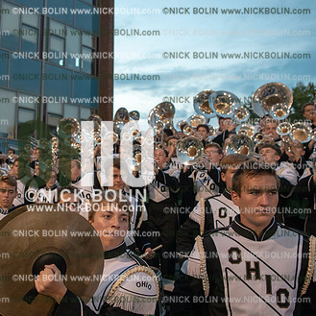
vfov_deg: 46.0
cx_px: 85
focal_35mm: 36
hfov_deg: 44.7
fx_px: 372
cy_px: 167
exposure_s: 1/250
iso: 2000
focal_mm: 24
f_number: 3.2
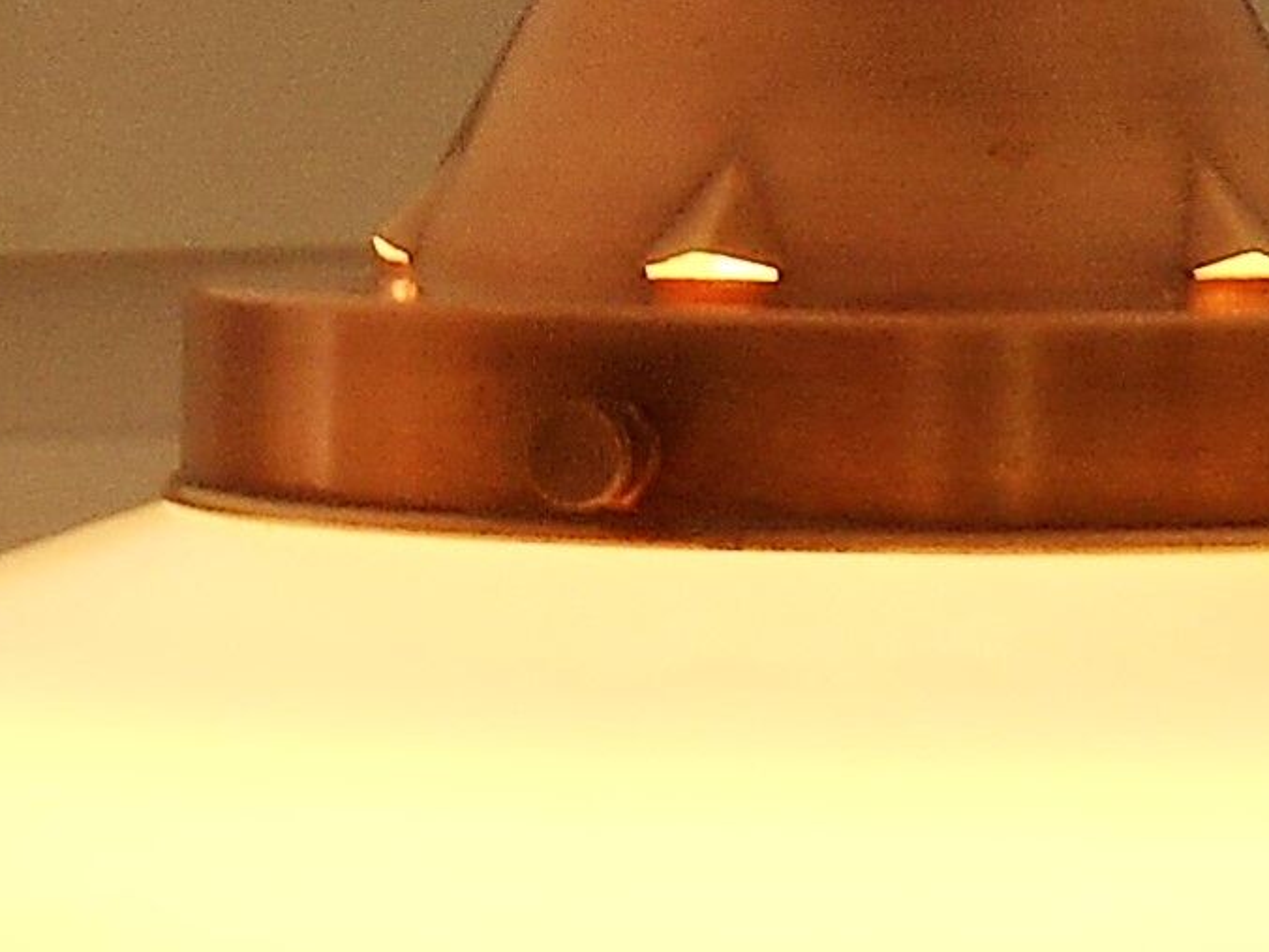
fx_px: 5169
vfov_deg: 10.2
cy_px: -425
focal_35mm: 141
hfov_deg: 13.9
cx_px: 1040
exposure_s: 1/50
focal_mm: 4.7
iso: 80
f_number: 3.4
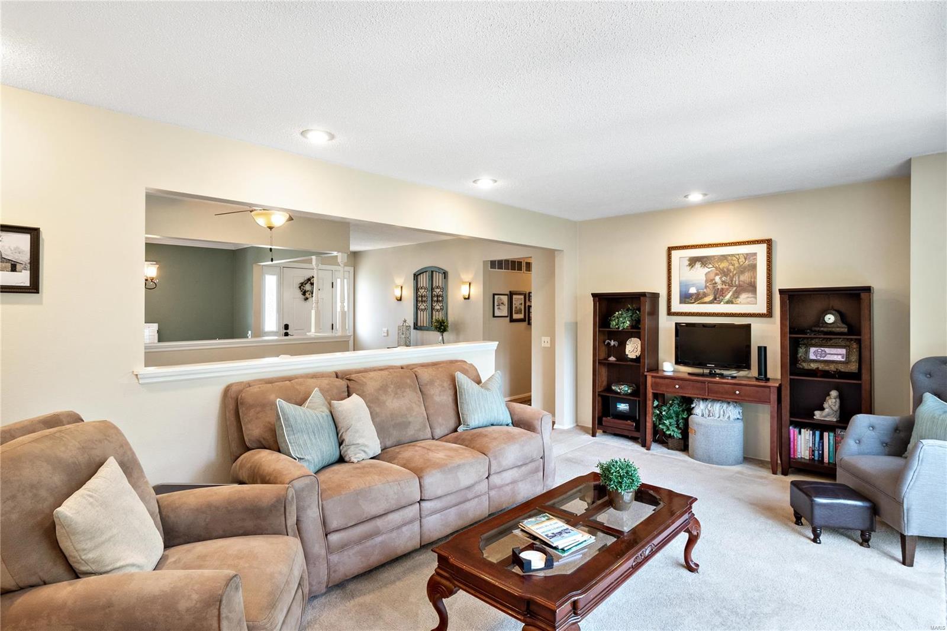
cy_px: 316
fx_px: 473
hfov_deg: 90.0
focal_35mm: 18
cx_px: 474
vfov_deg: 67.4
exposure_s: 1/40
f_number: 8
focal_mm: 9
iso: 400
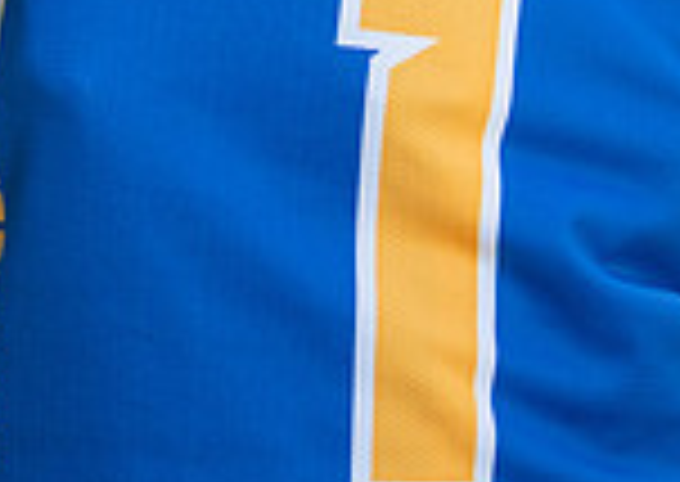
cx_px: 405
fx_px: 5027
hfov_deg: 7.7
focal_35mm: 261
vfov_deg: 5.4
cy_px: -375
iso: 125
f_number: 1.2
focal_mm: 50
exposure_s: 1/1600
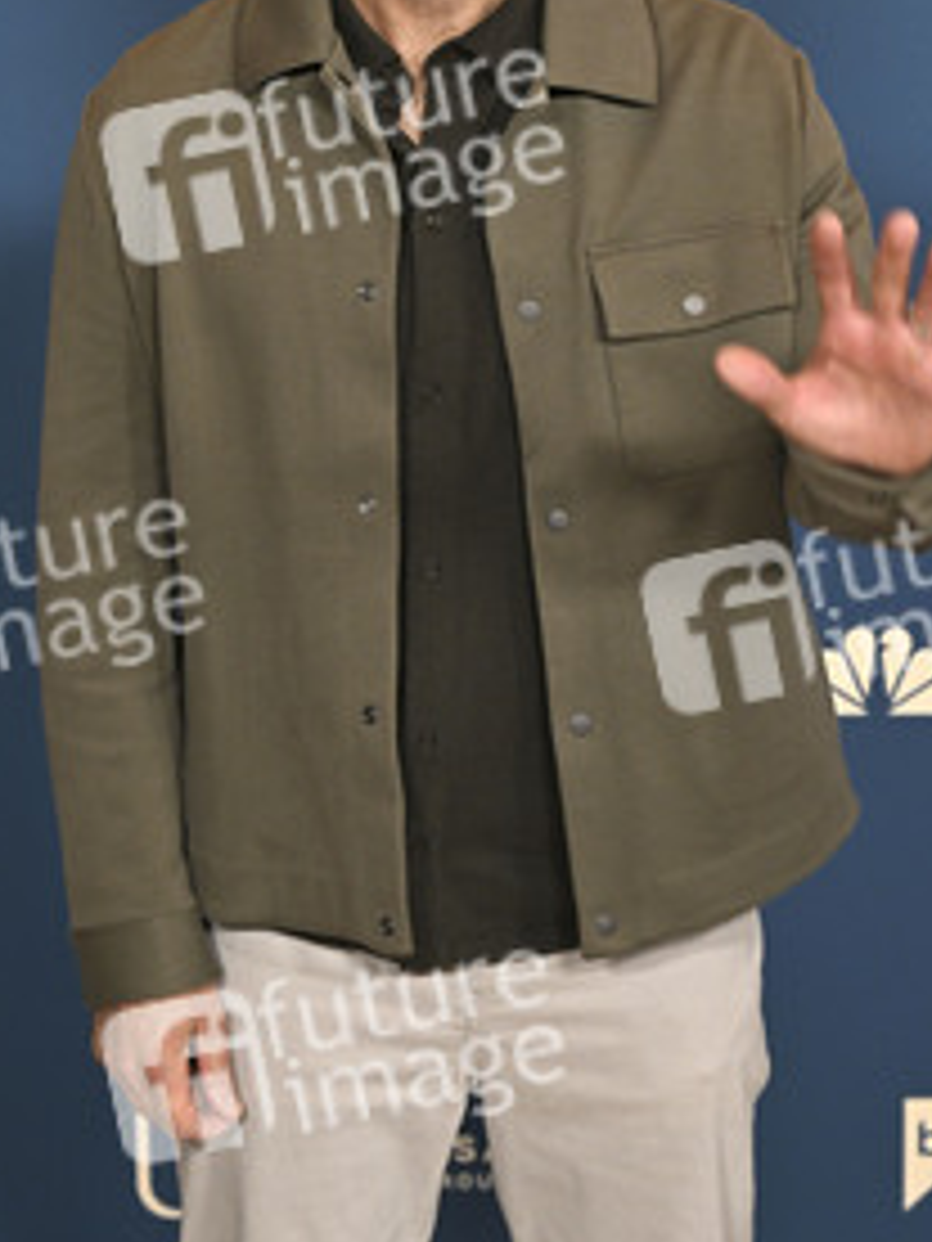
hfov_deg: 13.0
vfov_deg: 17.2
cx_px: 464
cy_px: 382
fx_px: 4092
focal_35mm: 114
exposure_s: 1/320
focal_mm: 82
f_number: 5.6
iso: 2000
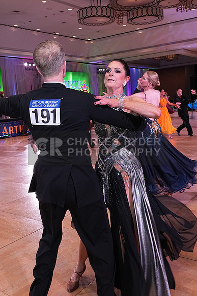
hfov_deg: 36.9
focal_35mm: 36
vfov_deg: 53.1
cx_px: 98
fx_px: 295
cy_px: 148
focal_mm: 24
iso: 2500
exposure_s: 1/250
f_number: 7.1
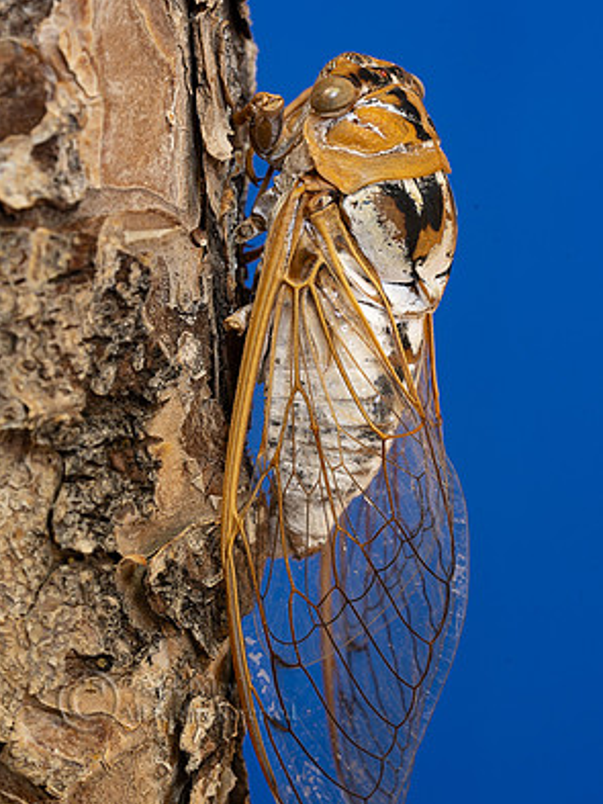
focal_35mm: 99
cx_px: 300
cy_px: 428
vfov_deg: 19.8
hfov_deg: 14.9
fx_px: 2298
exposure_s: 1
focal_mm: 90
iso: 250
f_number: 11
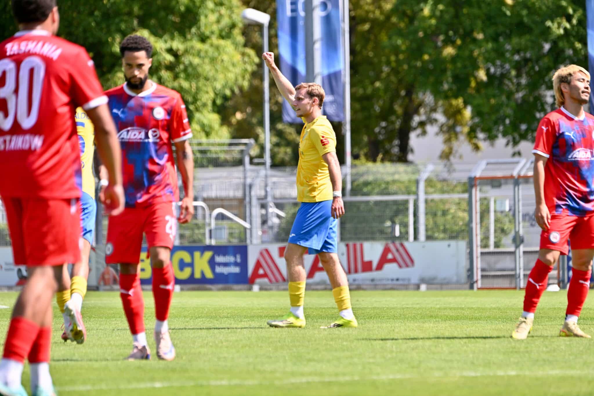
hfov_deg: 6.2
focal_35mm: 330
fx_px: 5444
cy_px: 198
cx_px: 297
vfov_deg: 4.2
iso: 450
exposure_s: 1/1600
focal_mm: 330
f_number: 5.6
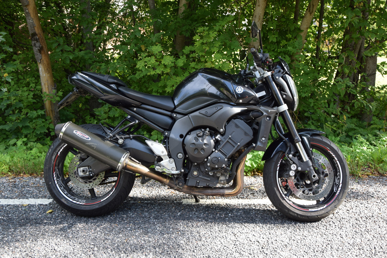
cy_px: 129
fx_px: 403
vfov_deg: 35.5
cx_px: 194
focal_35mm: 38
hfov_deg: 51.3
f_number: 5.6
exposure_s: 1/125
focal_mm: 25
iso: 400
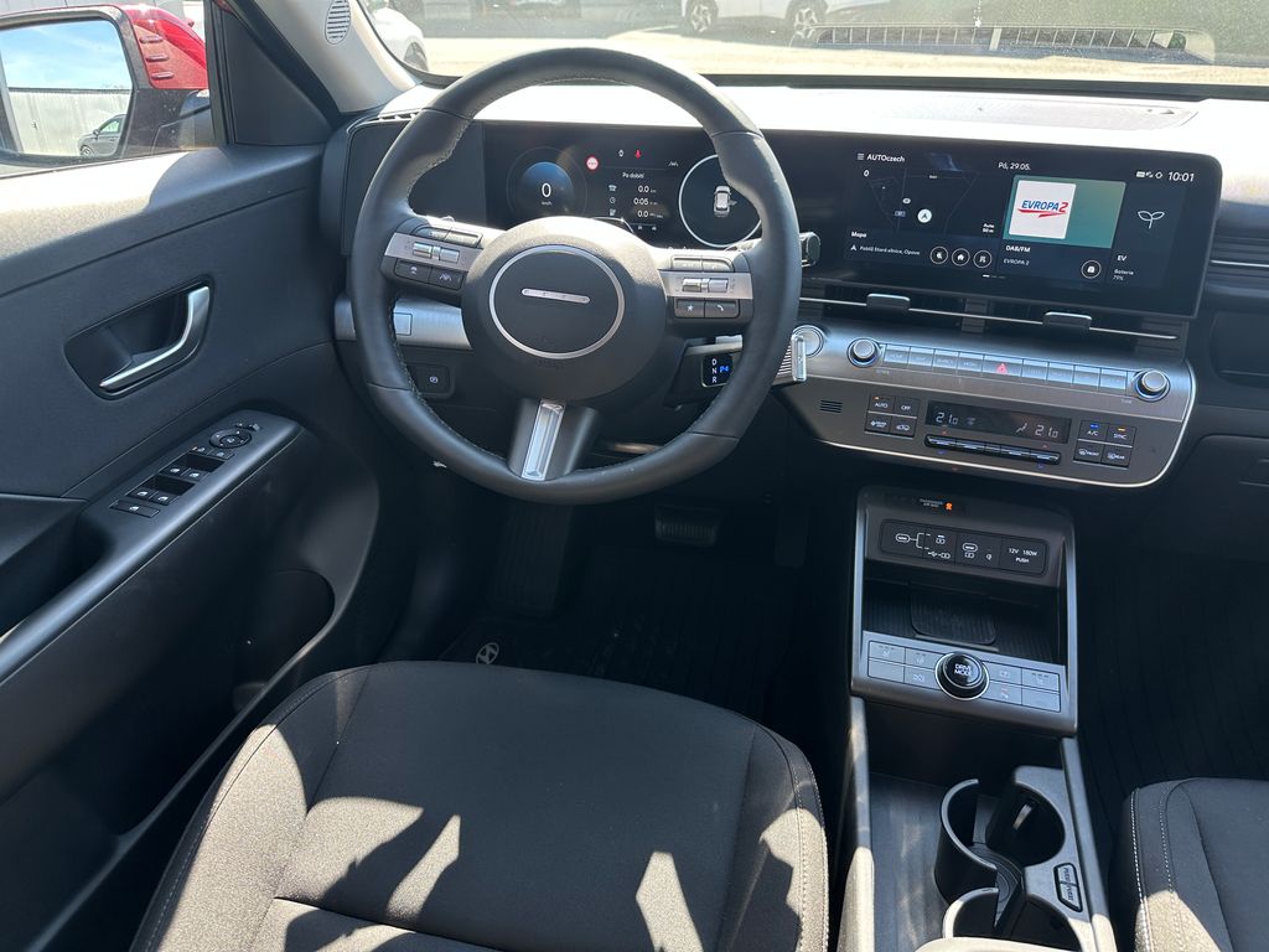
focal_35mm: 24
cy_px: 476
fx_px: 880
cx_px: 634
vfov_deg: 56.8
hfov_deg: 71.6
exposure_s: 1/187
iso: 64
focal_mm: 6.86
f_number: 1.78
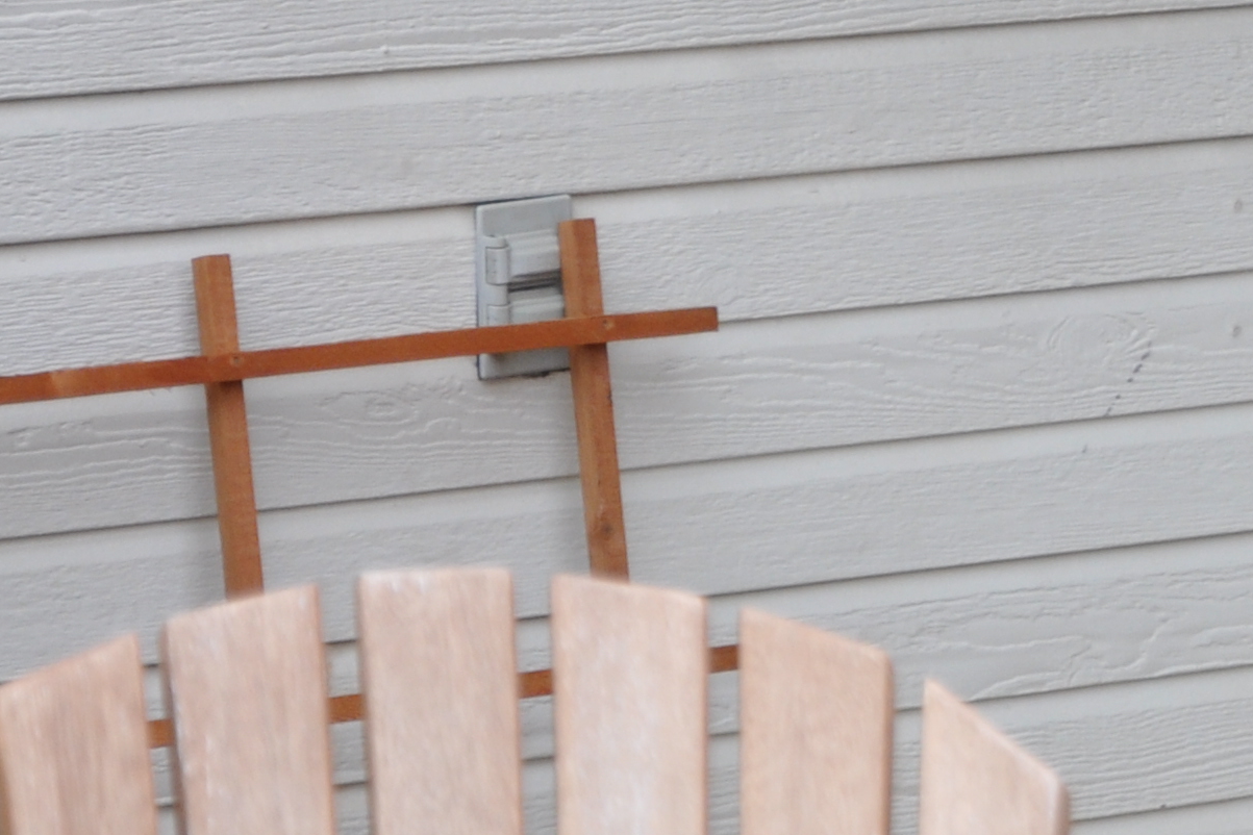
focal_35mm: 331
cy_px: -58
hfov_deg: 6.1
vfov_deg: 4.1
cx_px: 2164
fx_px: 11520
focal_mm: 62
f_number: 5.6
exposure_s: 1/125
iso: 400
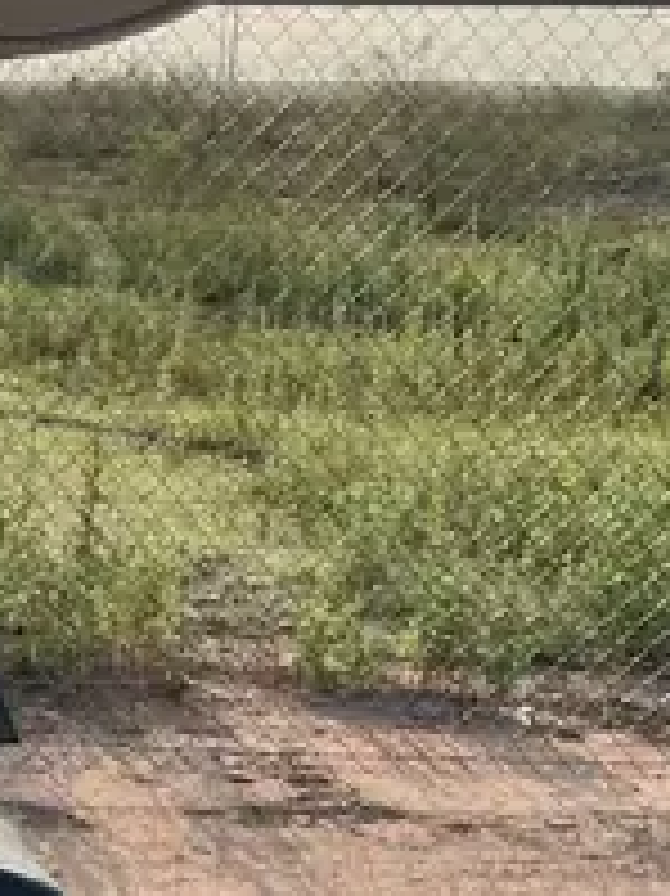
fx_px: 2480
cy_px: 736
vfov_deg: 20.2
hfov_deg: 13.8
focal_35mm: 96
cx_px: -504
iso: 32
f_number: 1.6
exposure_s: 1/2681
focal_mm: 4.2
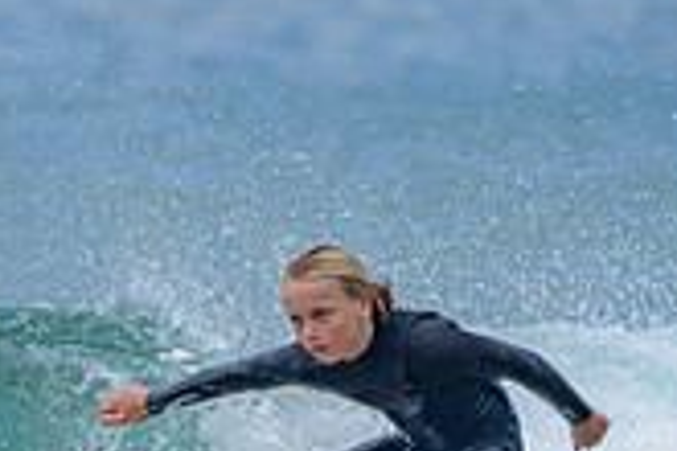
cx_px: -42
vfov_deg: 0.6
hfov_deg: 1.0
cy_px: 437
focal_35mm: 2162
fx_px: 40654
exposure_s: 1/2000
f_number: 5.6
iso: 450
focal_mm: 500
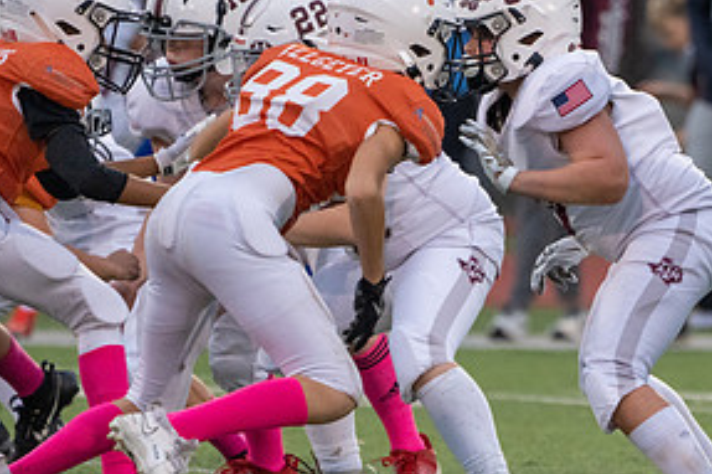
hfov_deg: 2.5
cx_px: 647
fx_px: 15990
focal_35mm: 809
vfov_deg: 1.7
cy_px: 220
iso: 4000
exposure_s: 1/1000
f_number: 5.6
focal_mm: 400
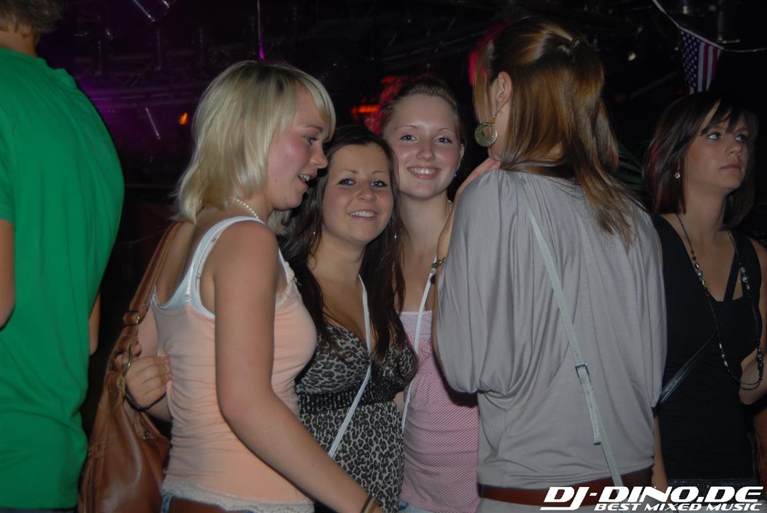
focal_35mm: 68
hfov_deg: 29.8
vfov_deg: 20.2
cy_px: 256
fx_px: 1440
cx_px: 384
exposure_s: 1/10
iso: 200
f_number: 5.6
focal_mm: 45
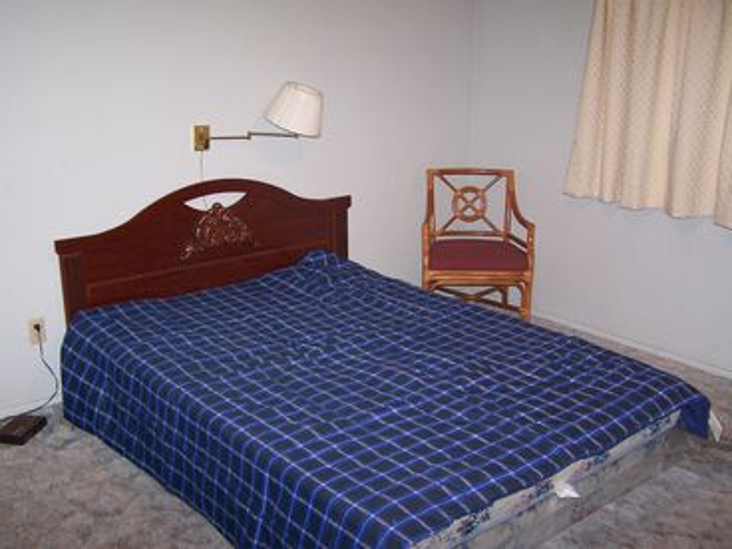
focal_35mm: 38
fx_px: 804
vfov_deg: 37.7
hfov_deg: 49.0
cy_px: 274
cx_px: 366
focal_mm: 6.3
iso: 140
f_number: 2.8
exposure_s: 1/60
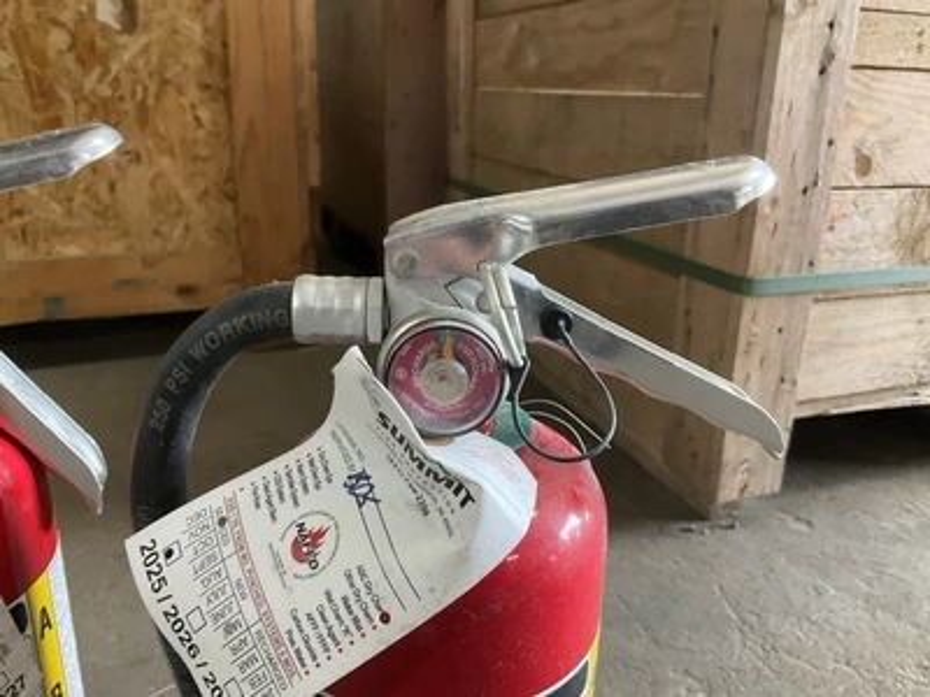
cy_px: 348
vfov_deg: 48.2
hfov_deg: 61.7
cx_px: 465
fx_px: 779
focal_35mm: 29
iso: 200
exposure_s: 1/60
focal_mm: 3
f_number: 1.8
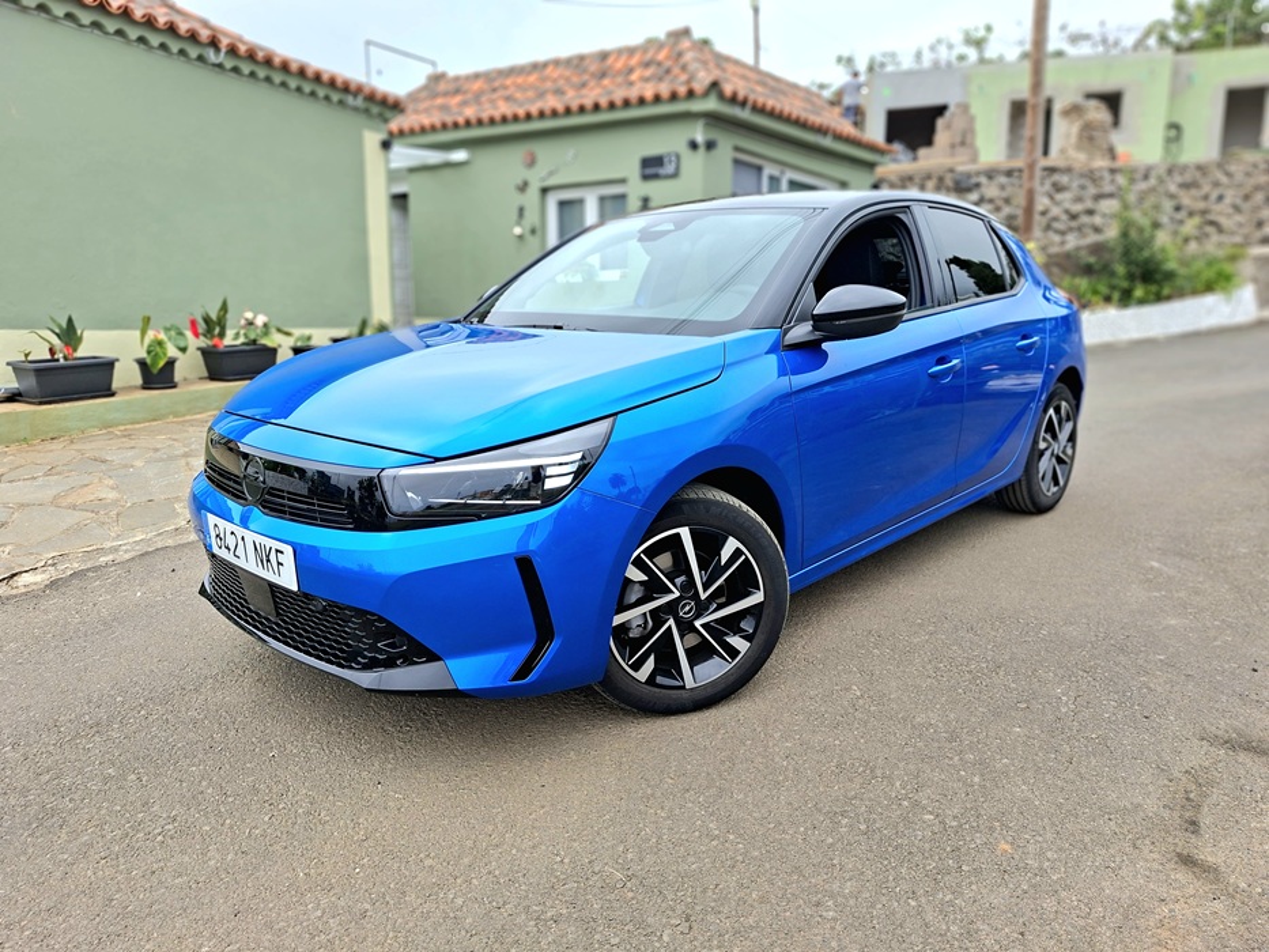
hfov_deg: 73.9
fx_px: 843
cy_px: 476
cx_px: 634
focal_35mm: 23
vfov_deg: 58.9
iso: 50
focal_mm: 5.54
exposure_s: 1/1667
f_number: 1.8
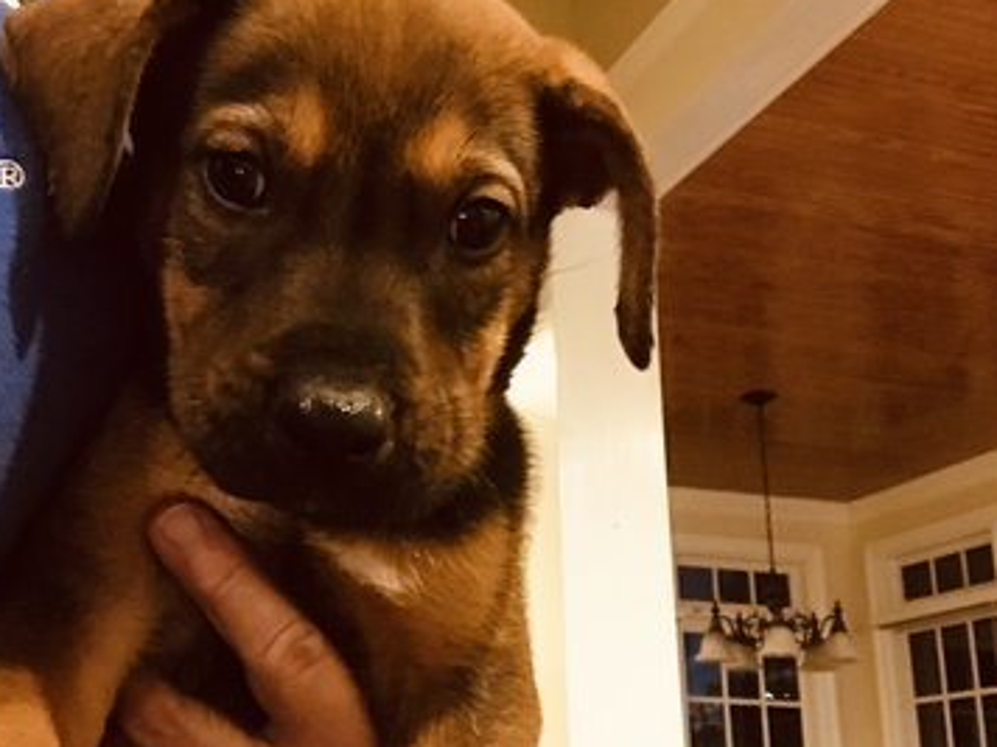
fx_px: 1296
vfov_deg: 32.1
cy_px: 453
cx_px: 392
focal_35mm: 45
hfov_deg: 41.9
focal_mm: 2.87
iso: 1000
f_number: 2.2
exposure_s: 1/15
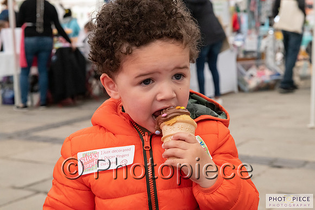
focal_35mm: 62
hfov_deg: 32.4
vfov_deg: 21.9
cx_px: 158
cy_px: 105
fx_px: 543
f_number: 8
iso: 5000
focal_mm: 62
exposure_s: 1/320
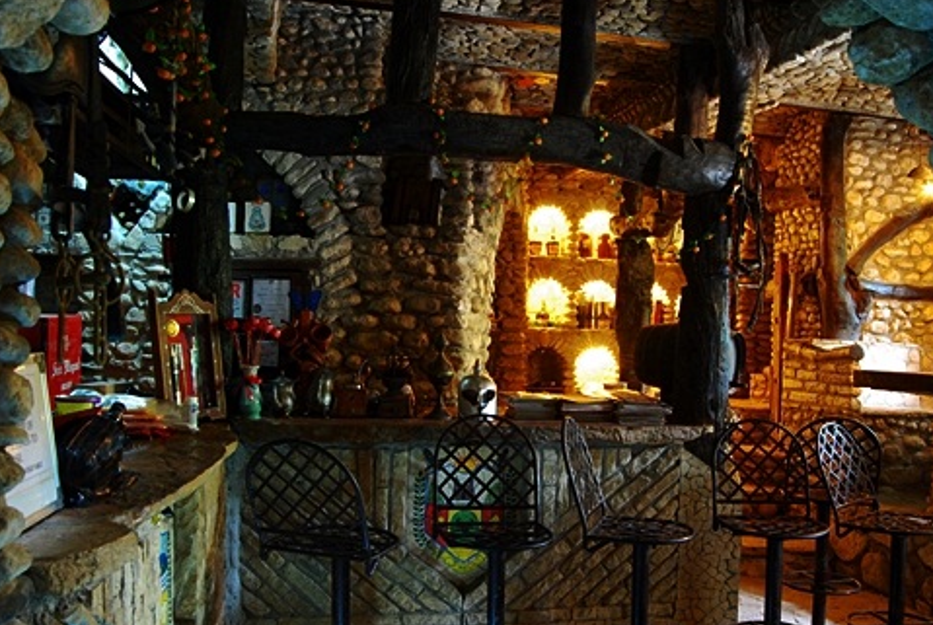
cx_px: 516
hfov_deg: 60.1
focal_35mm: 31
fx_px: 805
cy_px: 345
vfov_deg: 42.4
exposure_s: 20
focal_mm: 18
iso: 100
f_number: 9
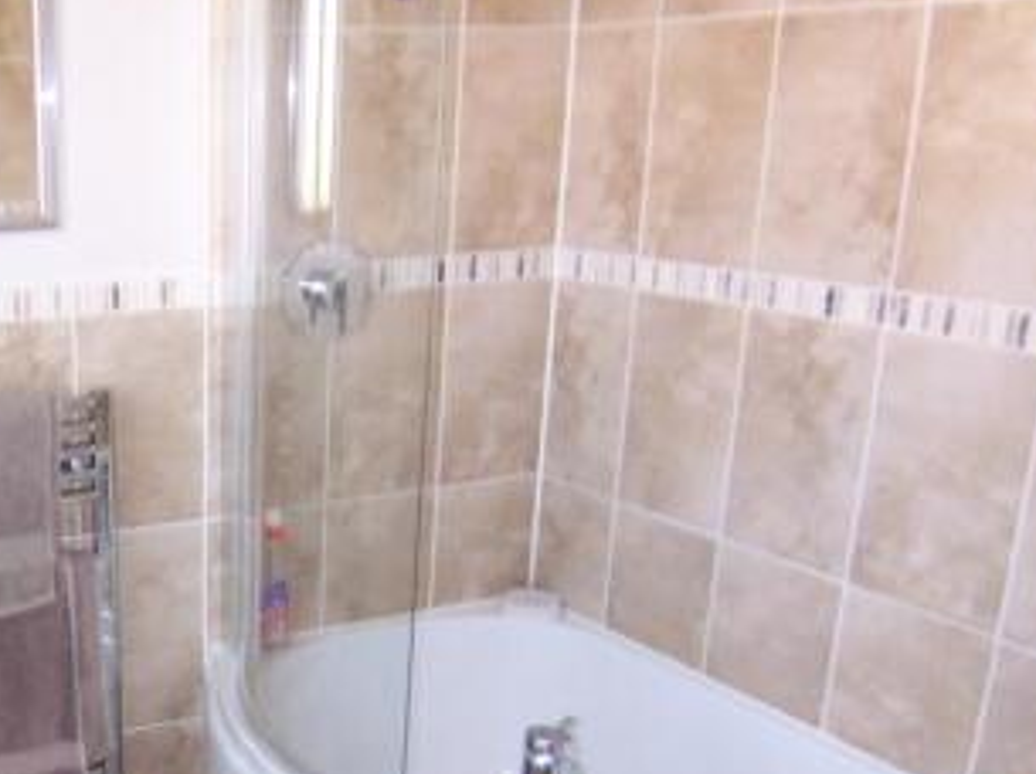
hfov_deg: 39.3
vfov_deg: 32.5
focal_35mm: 44
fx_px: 1315
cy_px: 535
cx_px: 66
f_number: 2.8
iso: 200
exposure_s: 1/30
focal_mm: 3.8
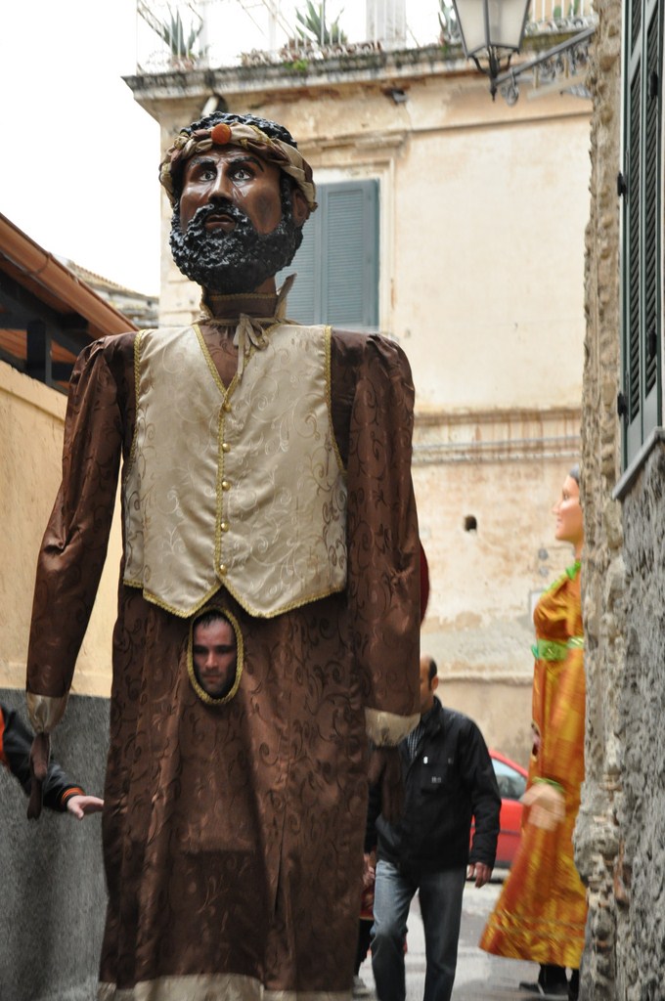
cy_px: 500
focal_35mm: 75
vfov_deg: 27.0
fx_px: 2084
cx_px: 332
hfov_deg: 18.1
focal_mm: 50
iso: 1600
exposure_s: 1/30
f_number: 5
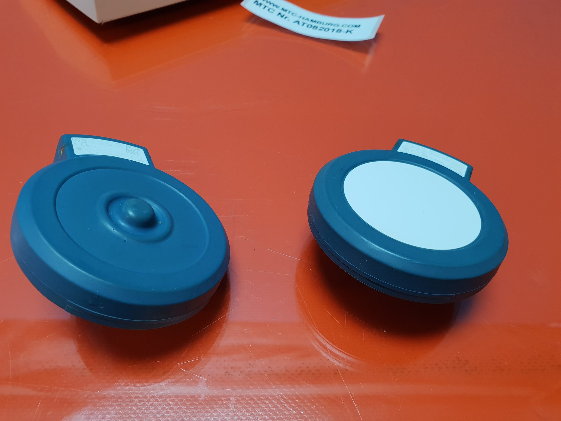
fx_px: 421
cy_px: 210
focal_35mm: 26
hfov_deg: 67.3
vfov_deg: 53.1
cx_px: 280
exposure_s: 1/50
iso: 160
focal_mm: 4.3
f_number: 2.4
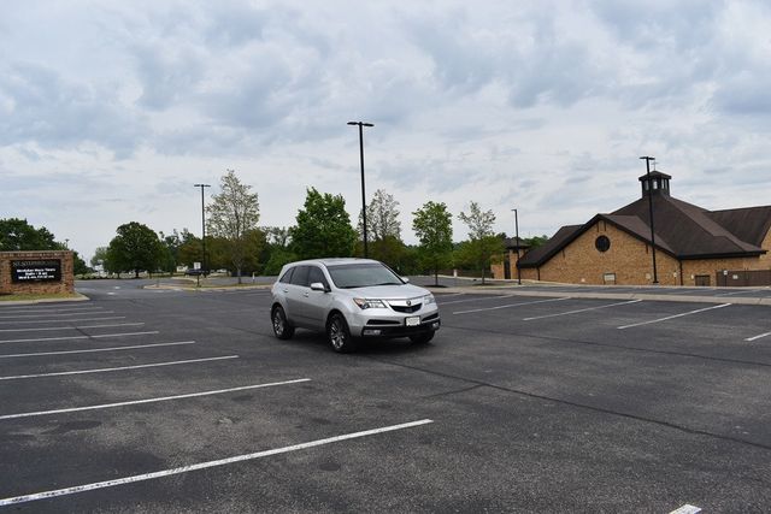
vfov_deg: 48.0
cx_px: 386
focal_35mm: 27
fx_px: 578
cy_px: 257
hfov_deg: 67.4
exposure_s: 1/320
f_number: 8
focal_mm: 18
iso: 100
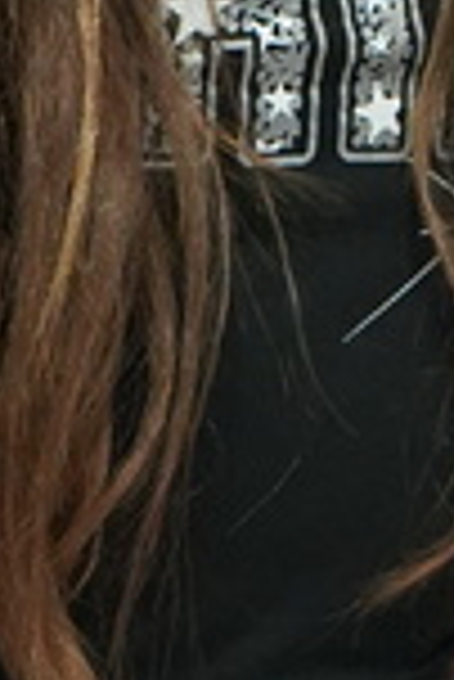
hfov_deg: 4.4
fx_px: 5756
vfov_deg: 6.7
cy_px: 95
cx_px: 960
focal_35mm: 305
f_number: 4.5
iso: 4000
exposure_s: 1/160
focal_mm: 45
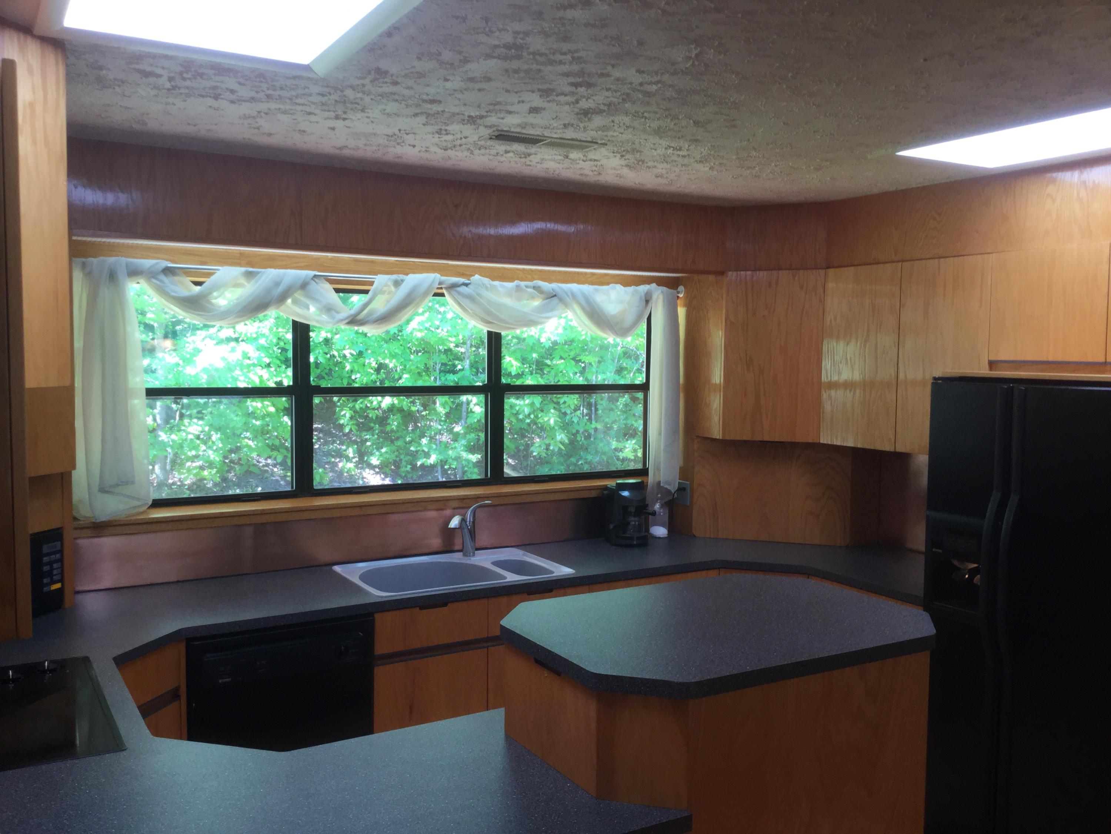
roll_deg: -2.4
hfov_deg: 58.4
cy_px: 417
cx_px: 556
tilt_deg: -3.3
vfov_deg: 45.4
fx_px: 995
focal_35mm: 31
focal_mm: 3.3
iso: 40
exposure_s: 1/30
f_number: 2.4
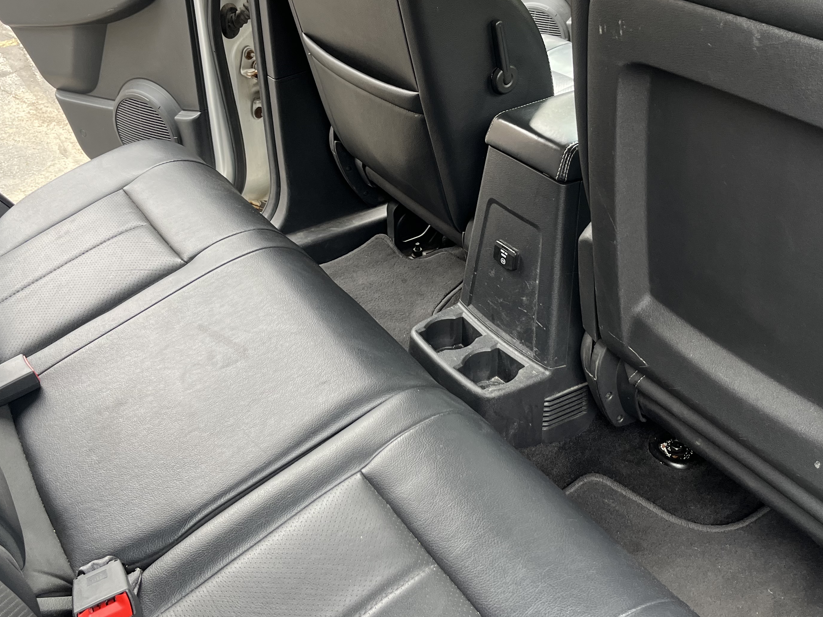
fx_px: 903
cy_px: 230
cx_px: 406
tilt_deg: -29.1
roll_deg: +1.4
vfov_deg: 37.5
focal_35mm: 38
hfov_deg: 49.0
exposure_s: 1/122
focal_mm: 5.1
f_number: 1.6
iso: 100
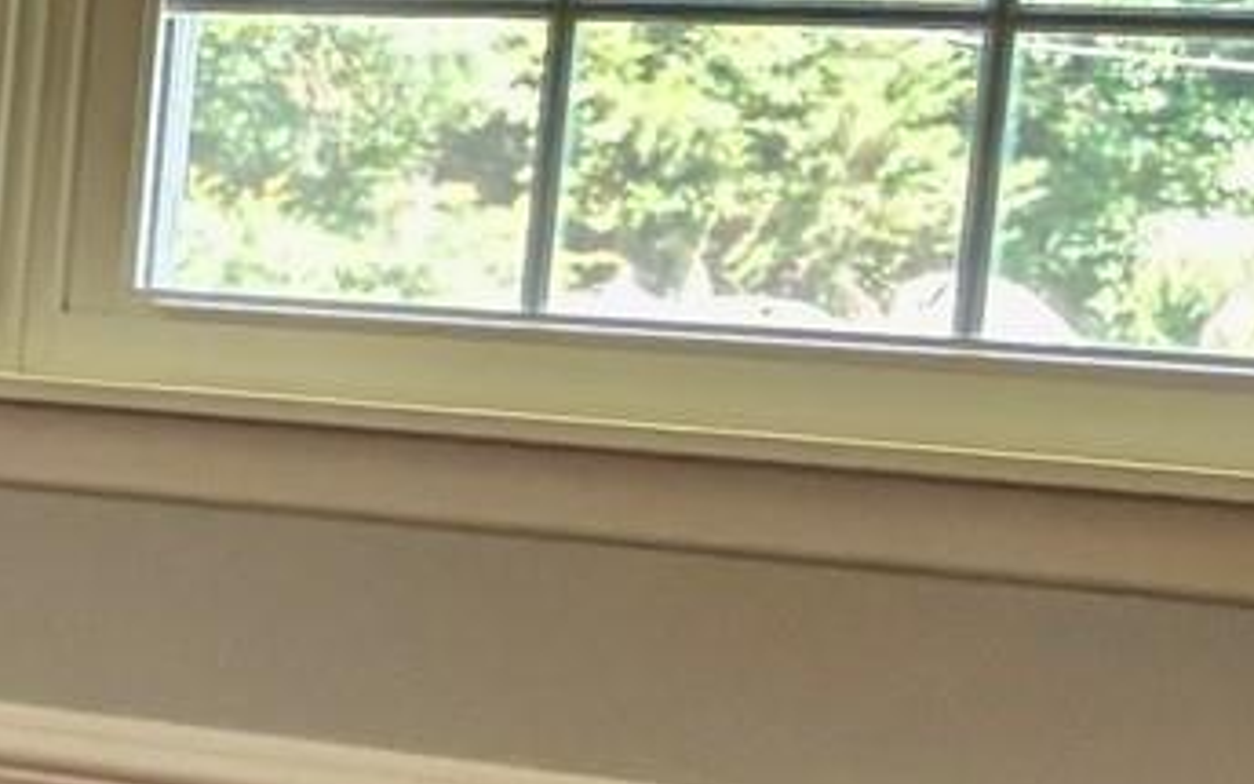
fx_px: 5605
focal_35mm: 164
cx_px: -2406
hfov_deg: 9.9
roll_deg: -2.5
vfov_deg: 8.0
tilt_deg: -6.3
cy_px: 726
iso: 250
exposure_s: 1/60
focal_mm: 5.96
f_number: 1.6
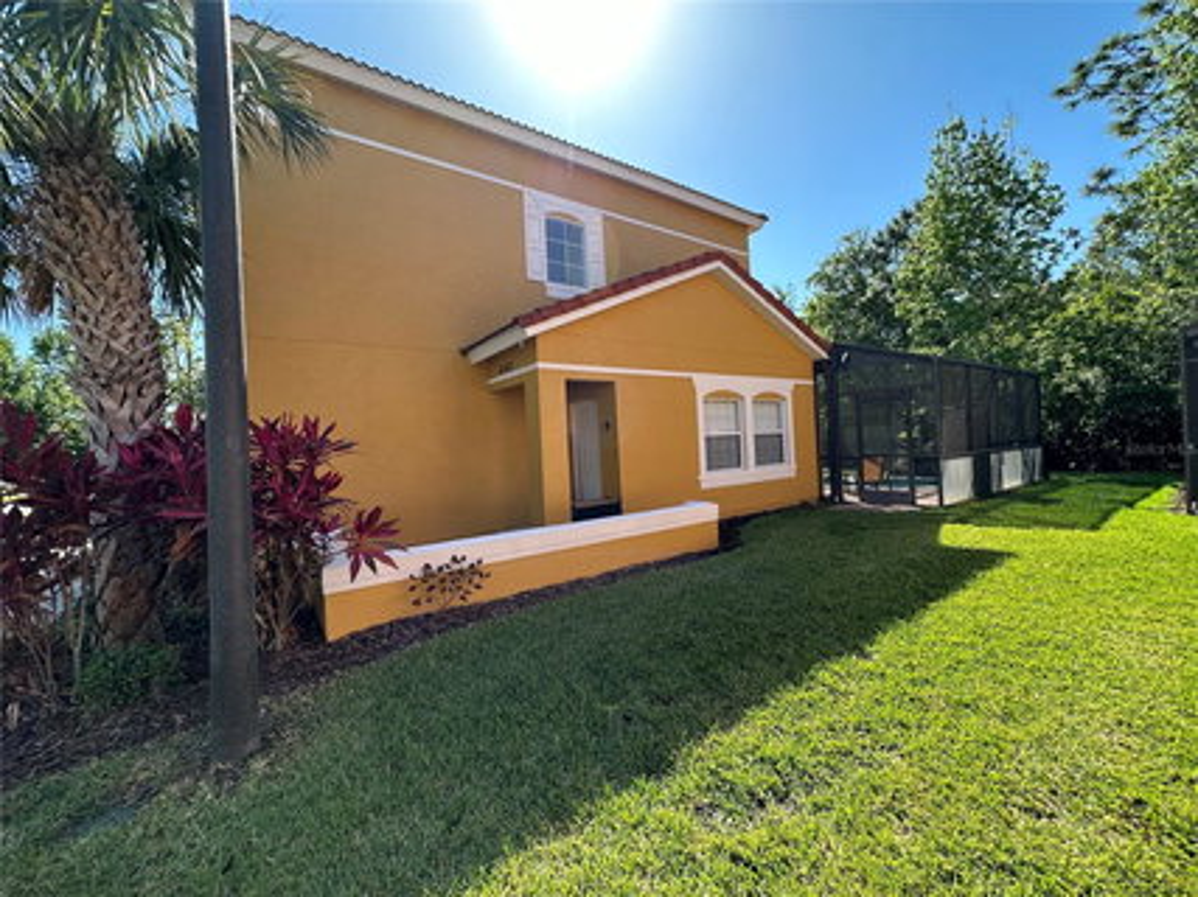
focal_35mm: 14
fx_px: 484
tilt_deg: -1.1
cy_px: 448
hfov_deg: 102.1
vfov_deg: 85.6
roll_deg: +2.7
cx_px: 599
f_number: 2.2
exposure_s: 1/532
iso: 40
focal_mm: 2.22
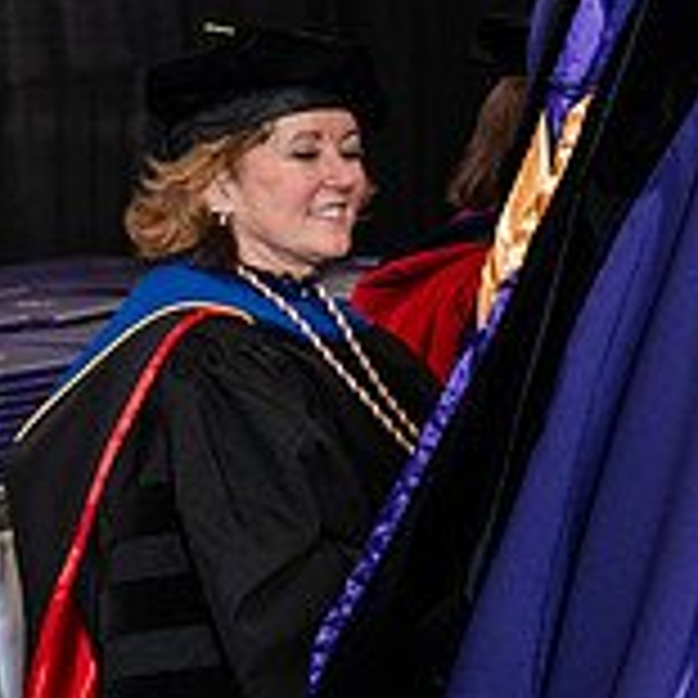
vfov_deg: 7.8
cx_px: 995
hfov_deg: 7.7
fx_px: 5087
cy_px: 61
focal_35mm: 223
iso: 1250
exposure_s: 1/200
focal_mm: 70
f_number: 4
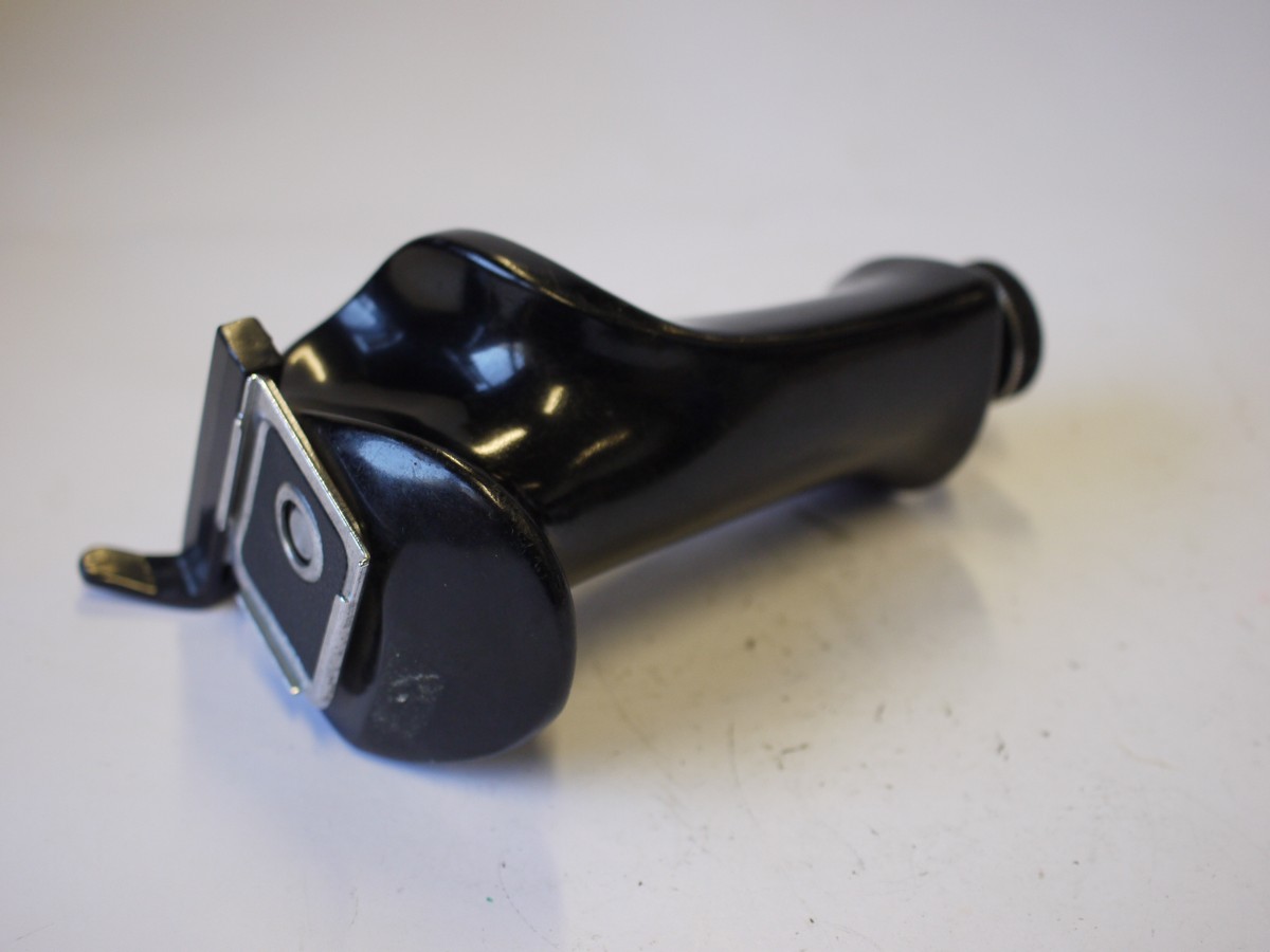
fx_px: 2201
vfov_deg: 24.4
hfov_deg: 32.2
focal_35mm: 60
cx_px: 635
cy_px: 476
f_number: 3.5
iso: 400
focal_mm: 30
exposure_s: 1/160
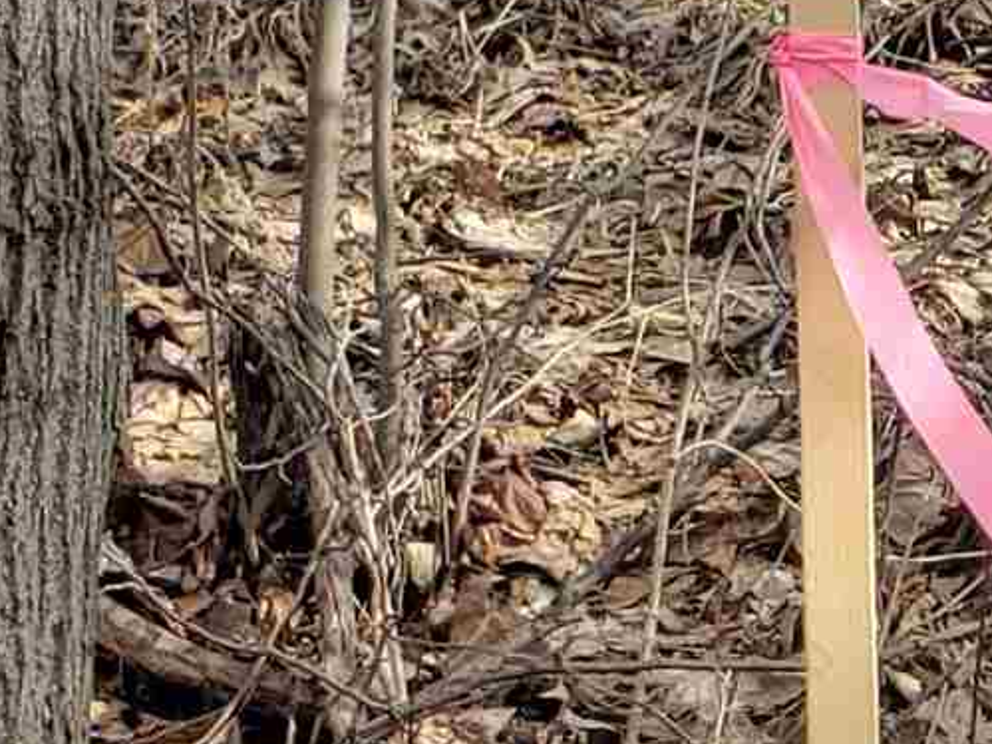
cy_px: 991
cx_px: 1565
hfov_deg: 11.7
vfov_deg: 9.1
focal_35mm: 160
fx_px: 4584
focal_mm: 4.3
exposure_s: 1/781
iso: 50
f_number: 2.4
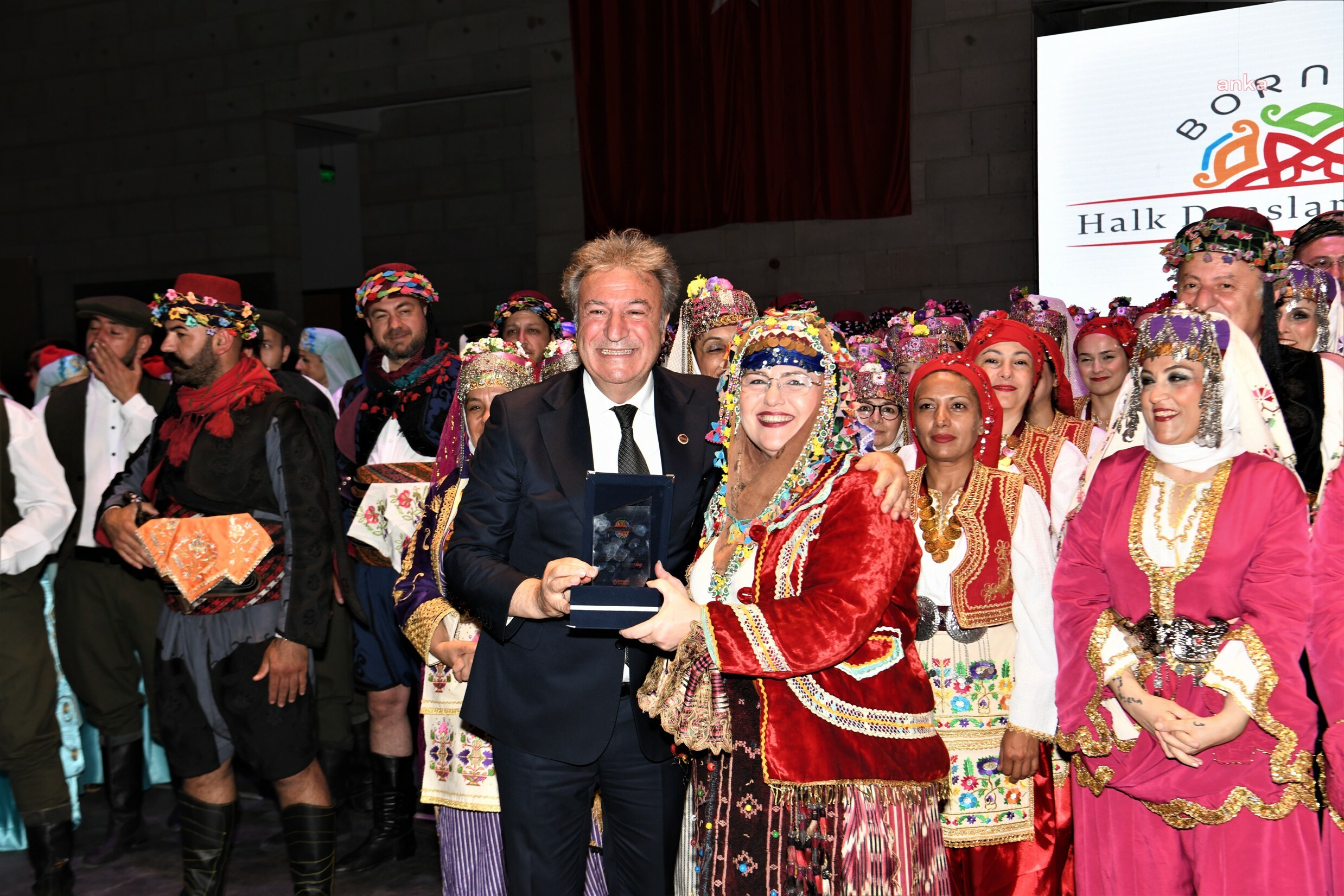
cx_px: 672
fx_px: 1642
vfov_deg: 30.5
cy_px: 448
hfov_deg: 44.5
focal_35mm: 44
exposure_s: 1/60
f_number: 7.1
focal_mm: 44
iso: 1000
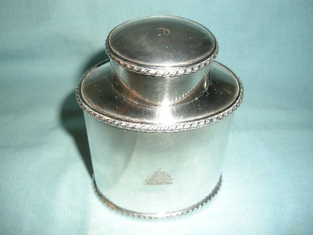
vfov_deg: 38.7
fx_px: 335
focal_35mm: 37
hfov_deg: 50.1
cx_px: 156
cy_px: 118
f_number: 8
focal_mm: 7.9
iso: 64
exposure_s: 1/60
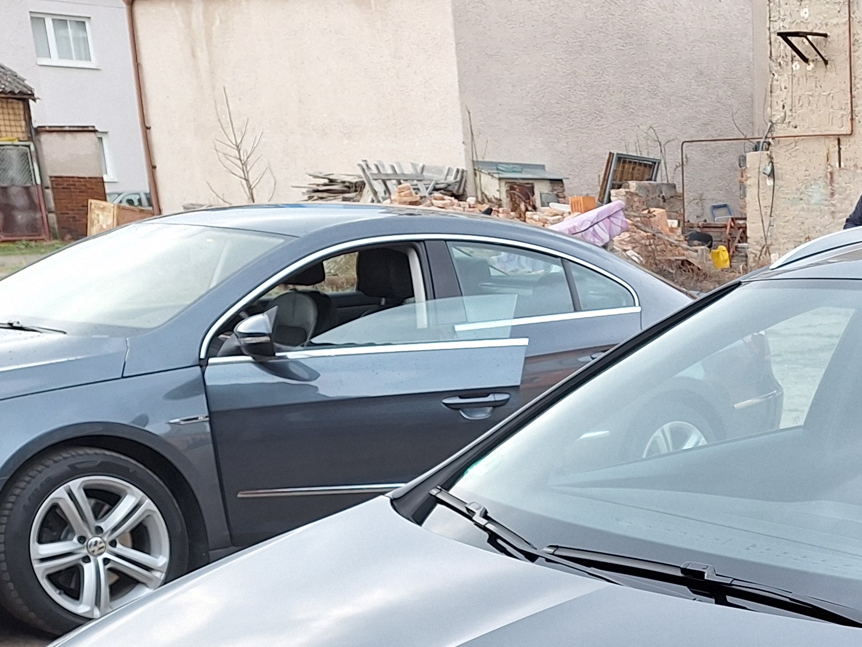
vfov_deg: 20.9
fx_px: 1594
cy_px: 837
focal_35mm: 64
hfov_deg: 28.0
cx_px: 914
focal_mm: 5.54
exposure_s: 1/113
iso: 40
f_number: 1.8
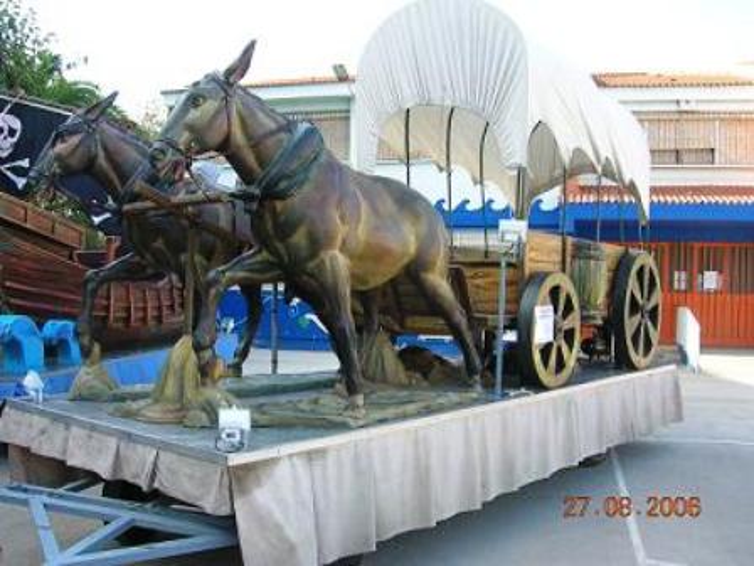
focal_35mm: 34
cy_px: 283
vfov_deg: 41.8
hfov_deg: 54.0
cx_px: 377
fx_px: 741
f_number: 4.9
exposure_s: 1/46.7
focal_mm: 5.7
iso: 50
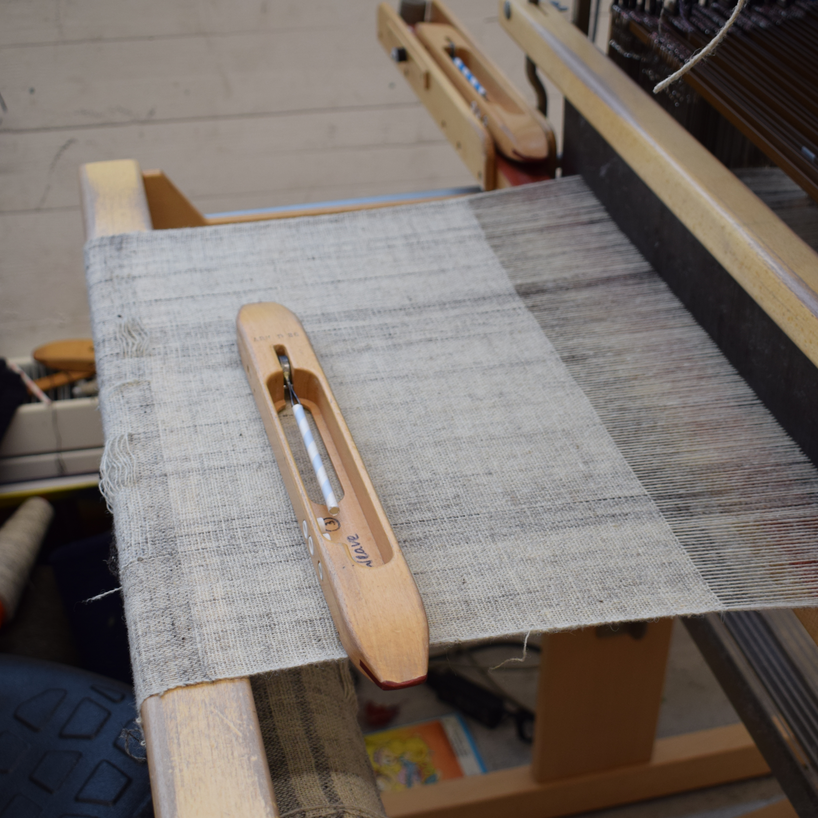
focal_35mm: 50
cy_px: 409
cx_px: 431
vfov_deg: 34.0
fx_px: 1337
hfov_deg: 34.0
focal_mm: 26
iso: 400
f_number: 5
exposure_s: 1/125
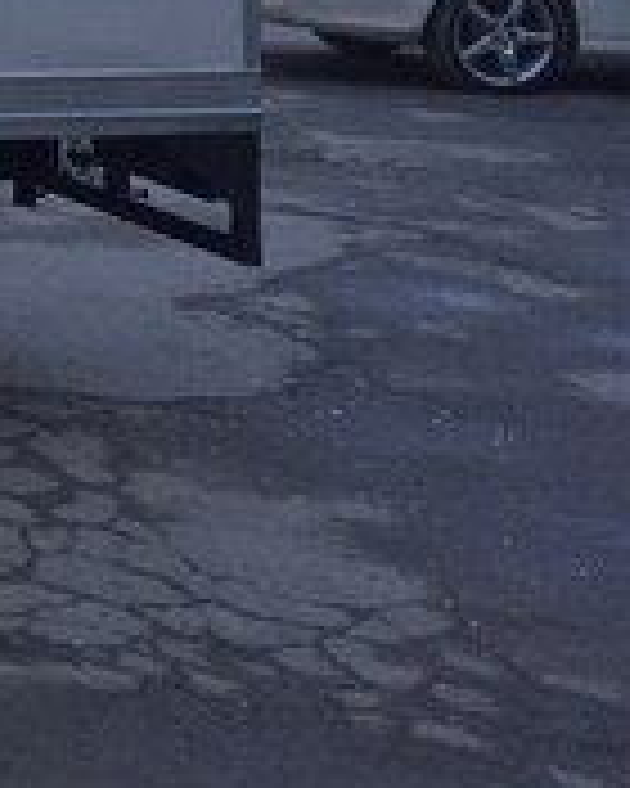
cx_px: -824
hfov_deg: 12.0
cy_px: -137
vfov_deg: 17.2
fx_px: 2494
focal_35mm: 107
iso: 32
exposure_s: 1/638
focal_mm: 4.15
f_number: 2.2
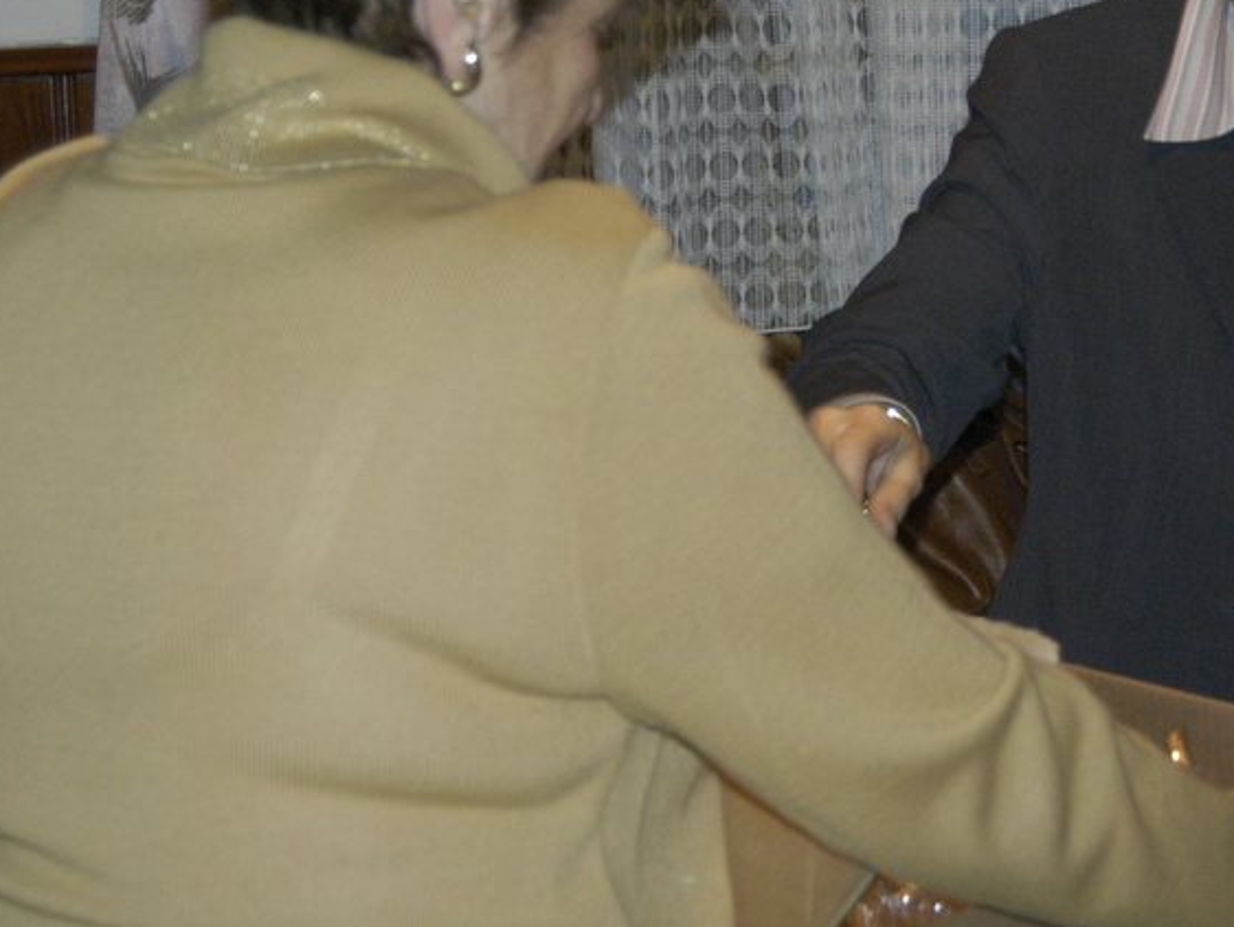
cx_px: 844
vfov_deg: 11.5
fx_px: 4601
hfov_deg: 15.2
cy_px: 333
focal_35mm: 129
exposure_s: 1/60
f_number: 5
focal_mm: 42
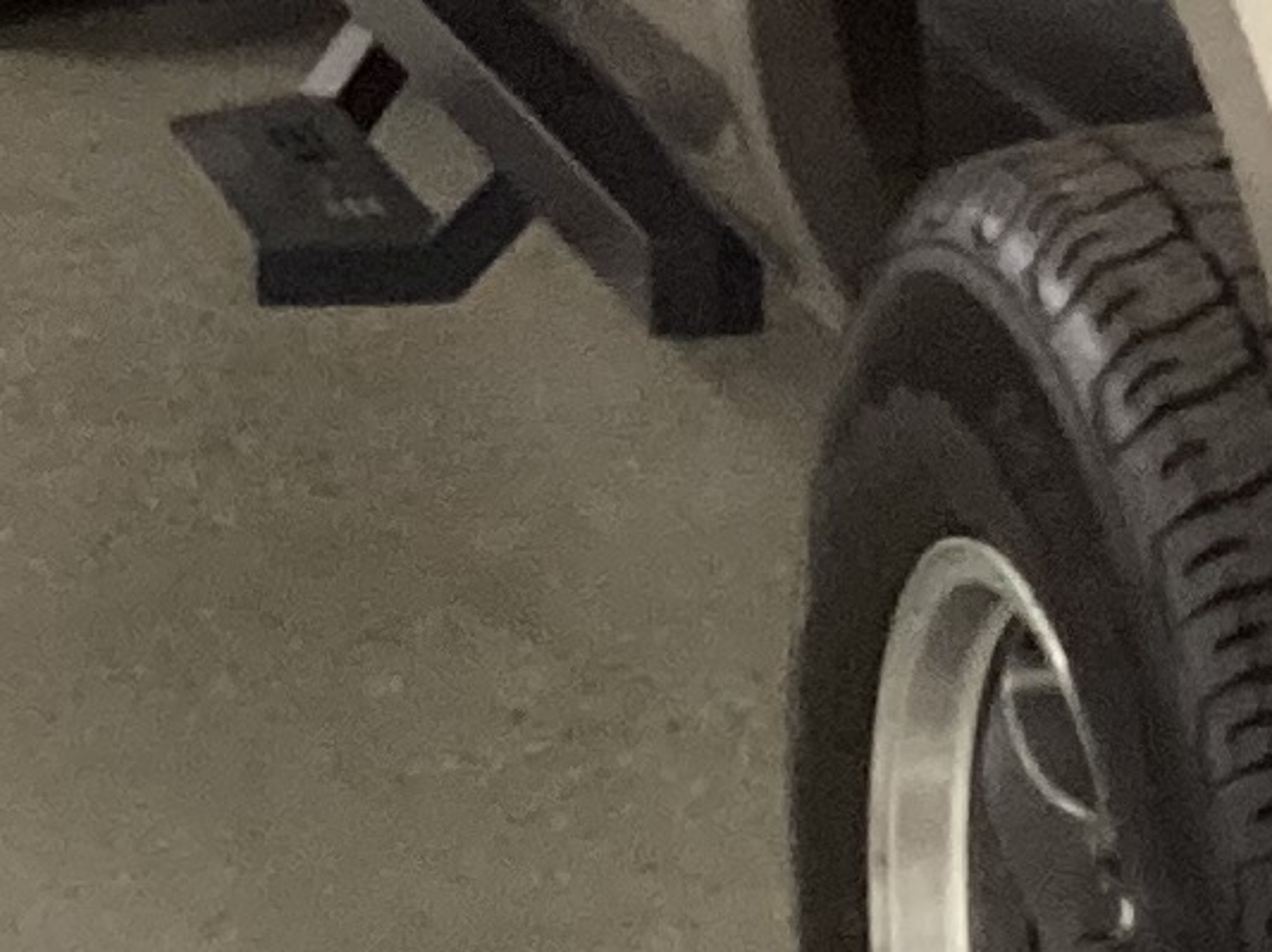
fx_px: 6977
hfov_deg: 9.5
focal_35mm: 190
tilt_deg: -9.1
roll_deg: -0.6
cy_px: -783
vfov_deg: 7.6
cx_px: 2785
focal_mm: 3.3
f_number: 2.4
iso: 320
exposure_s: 1/40
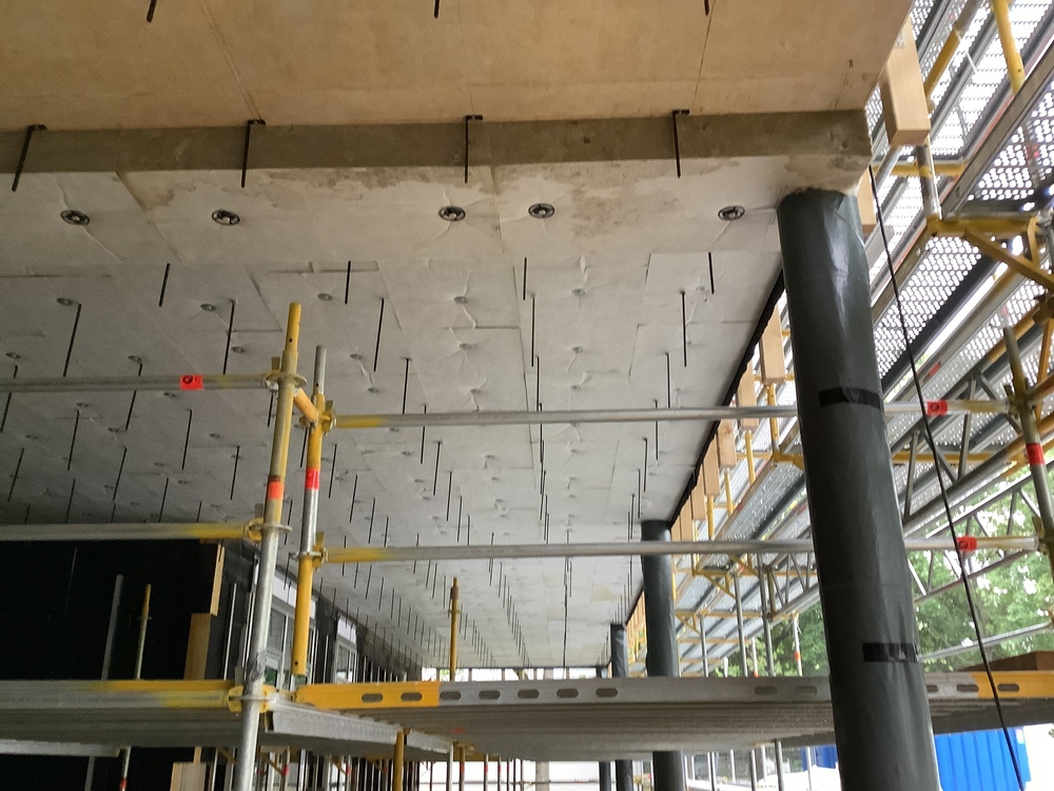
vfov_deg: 45.4
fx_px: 944
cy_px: 396
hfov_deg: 58.4
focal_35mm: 31
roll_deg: -0.3
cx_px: 527
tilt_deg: +19.6
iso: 320
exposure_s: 1/33
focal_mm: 3.3
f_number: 2.4
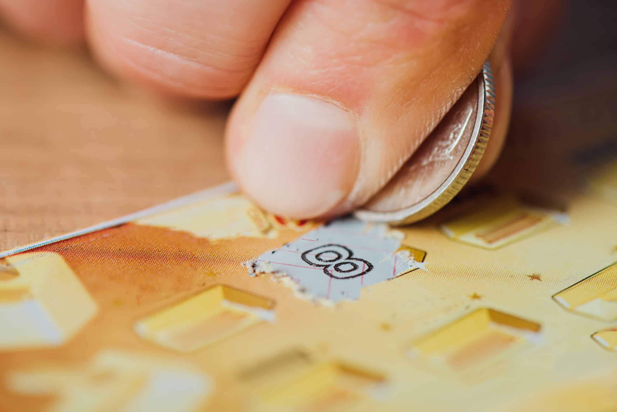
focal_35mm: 105
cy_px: 206
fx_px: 1800
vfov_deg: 13.1
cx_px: 308
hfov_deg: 19.4
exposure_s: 1/200
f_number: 8
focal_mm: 105
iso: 100
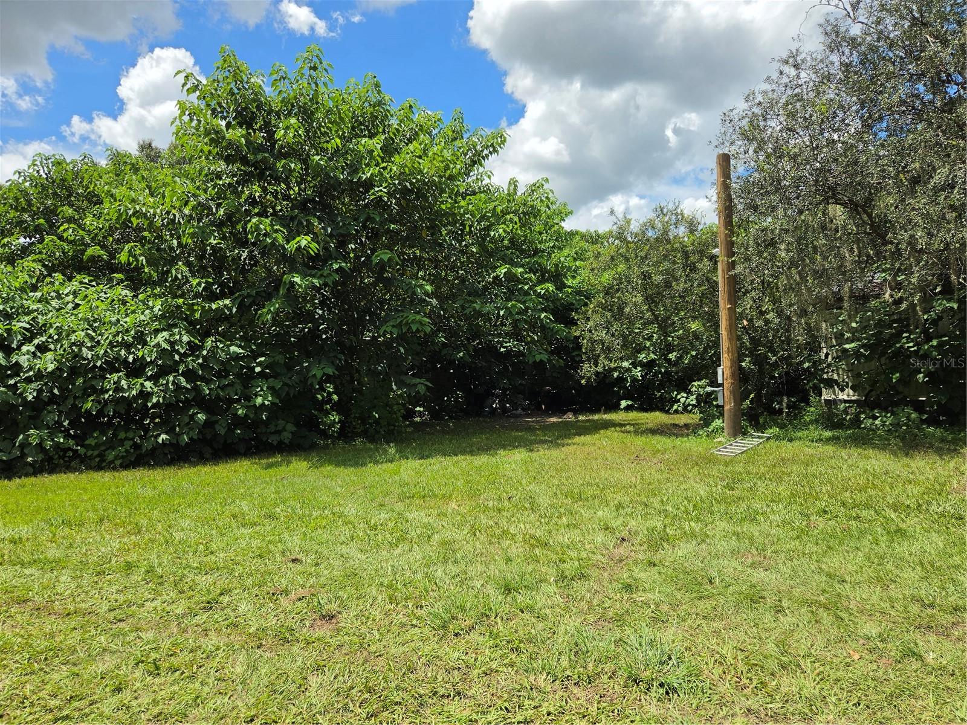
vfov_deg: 58.9
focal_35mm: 23
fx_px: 643
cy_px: 362
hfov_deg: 73.9
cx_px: 484
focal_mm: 5.4
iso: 80
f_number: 1.8
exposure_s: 1/5397
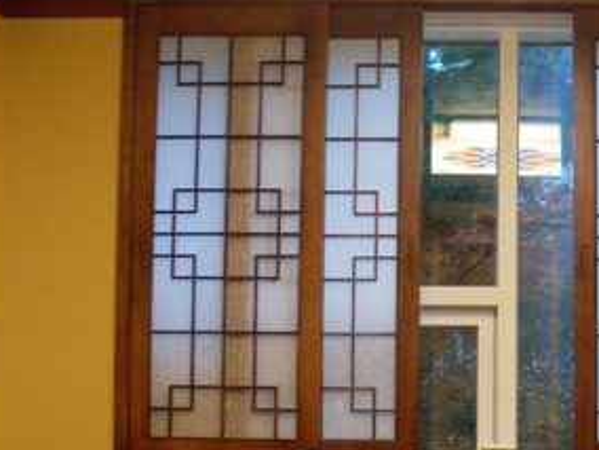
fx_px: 1159
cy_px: 343
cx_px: 498
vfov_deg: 21.7
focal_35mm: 67
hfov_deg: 28.2
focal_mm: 6.3
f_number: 3
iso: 200
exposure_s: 1/10
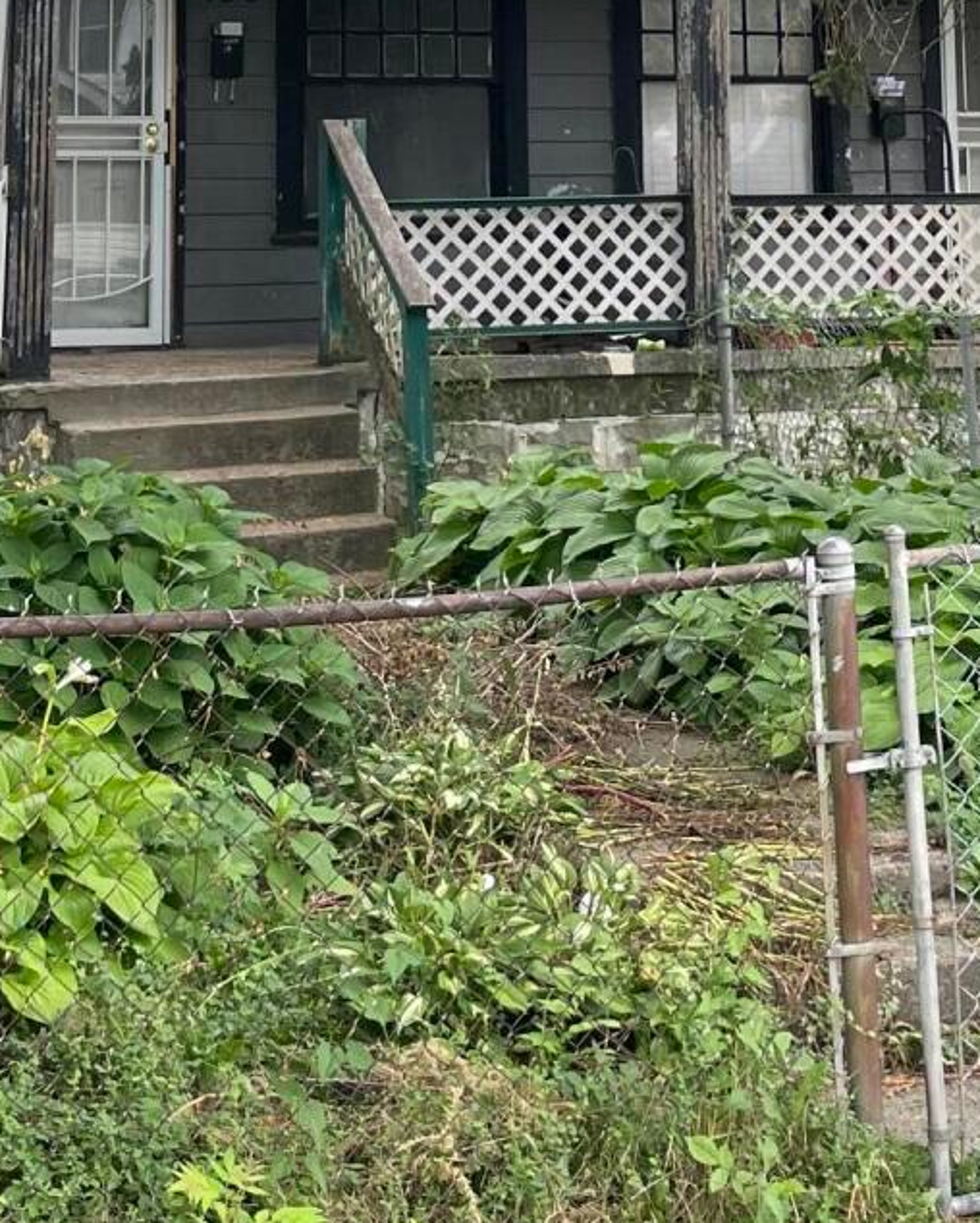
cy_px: -127
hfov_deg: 19.2
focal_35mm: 80
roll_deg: +0.3
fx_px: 2898
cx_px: 507
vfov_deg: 22.5
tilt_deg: +7.9
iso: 32
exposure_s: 1/200
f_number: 1.6
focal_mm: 4.2
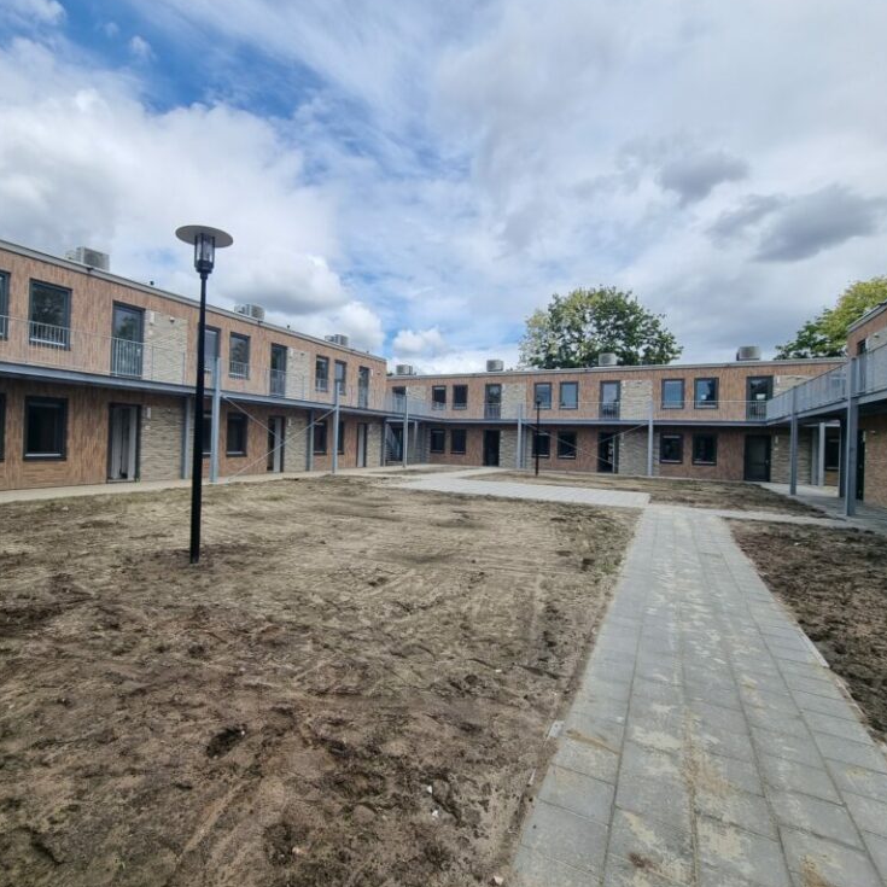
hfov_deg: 86.5
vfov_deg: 87.4
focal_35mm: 16
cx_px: 363
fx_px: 464
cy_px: 428
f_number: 2.2
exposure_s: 1/2688
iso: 50
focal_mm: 2.2
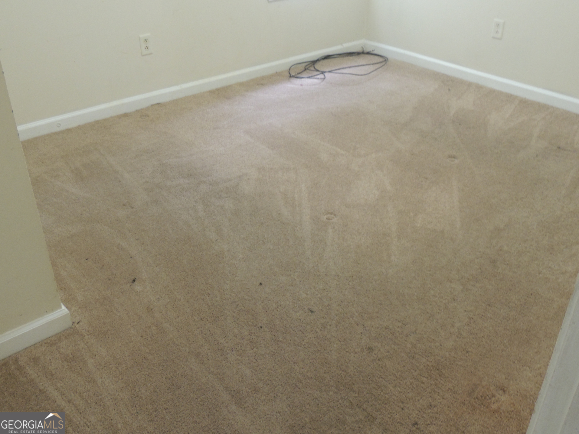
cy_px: 217
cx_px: 290
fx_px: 585
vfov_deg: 40.7
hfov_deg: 52.6
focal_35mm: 35
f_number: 3.3
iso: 400
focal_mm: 6.2
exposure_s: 1/13
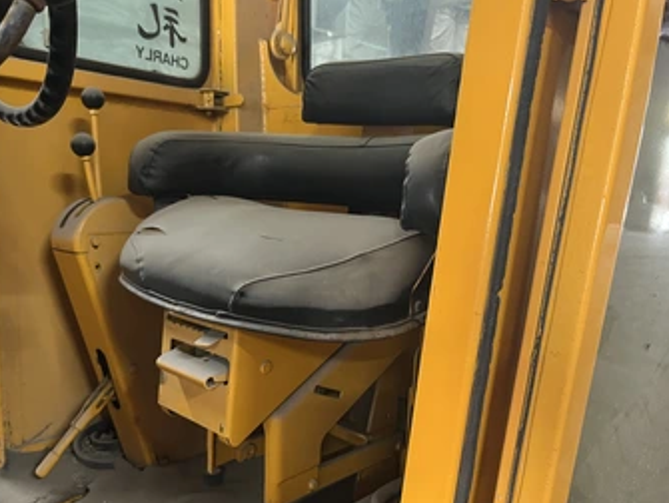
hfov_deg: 58.1
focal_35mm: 31
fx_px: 600
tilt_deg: -6.8
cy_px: 279
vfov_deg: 45.4
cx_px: 290
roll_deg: -3.3
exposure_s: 1/40
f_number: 1.6
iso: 500
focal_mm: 5.1
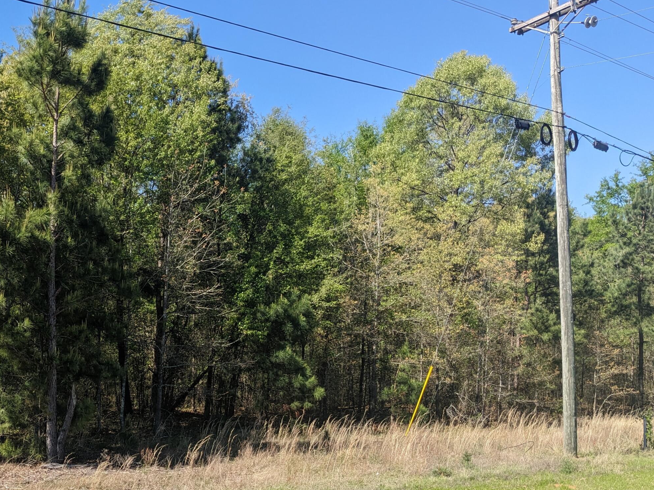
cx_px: 167
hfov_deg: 44.3
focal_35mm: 41
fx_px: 775
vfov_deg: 34.7
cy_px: 344
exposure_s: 1/1170
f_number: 1.73
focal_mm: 4.38
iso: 46
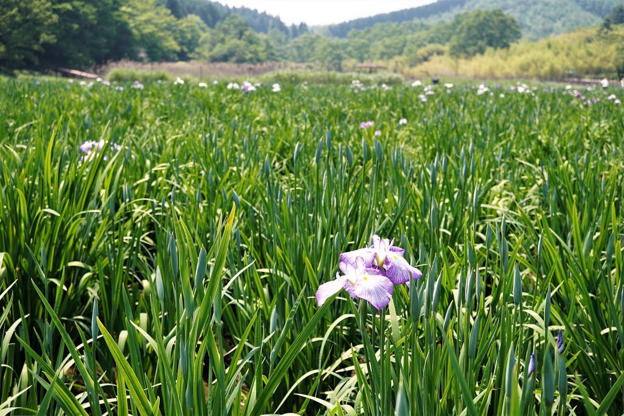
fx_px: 780
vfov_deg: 29.9
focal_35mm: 45
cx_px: 312
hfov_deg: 43.6
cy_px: 208
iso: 100
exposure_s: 1/250
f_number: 4.5
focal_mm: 30
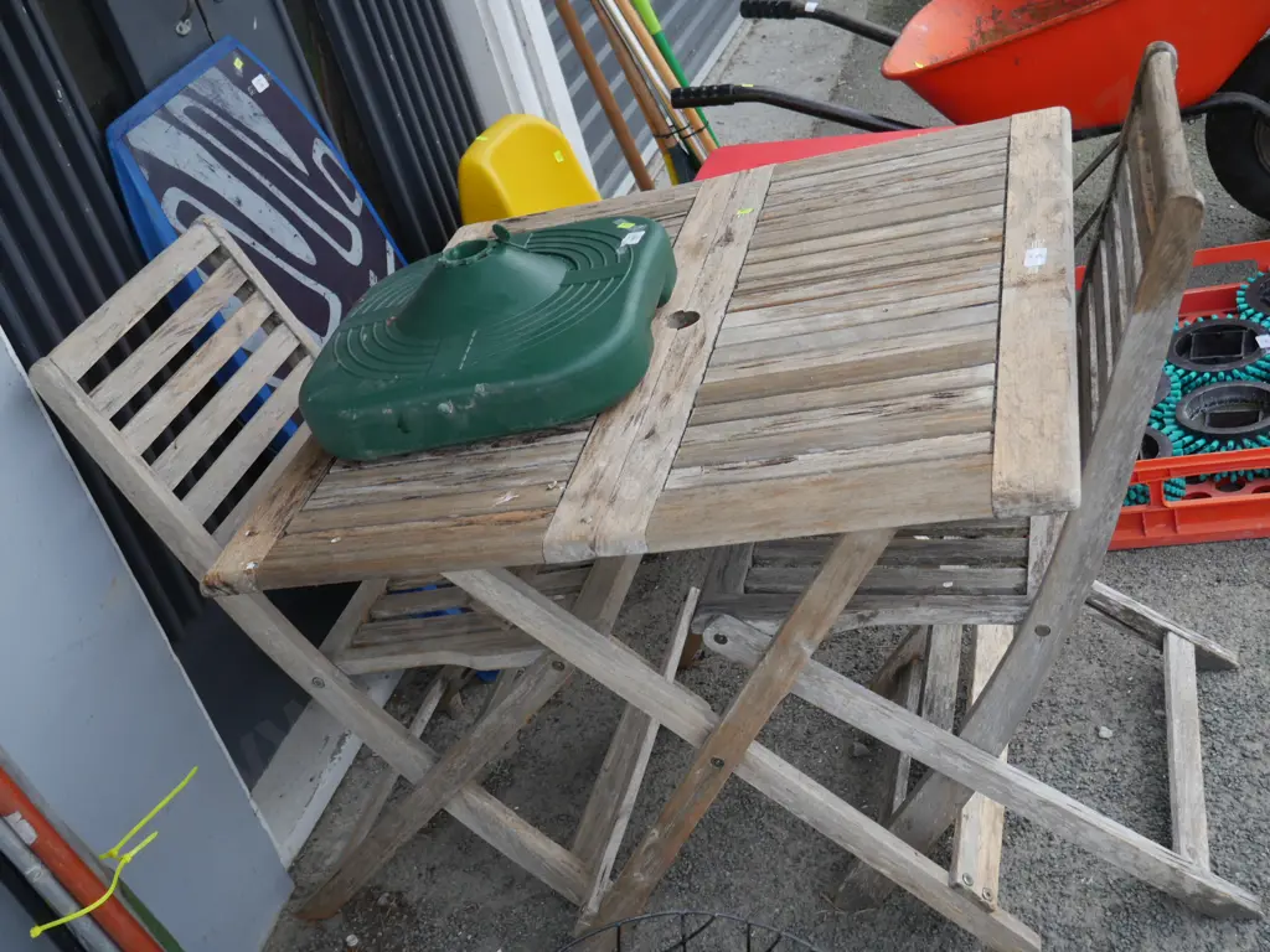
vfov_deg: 34.3
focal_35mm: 42
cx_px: 635
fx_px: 1541
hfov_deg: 44.8
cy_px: 476
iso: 200
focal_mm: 21
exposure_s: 1/60
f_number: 4.6
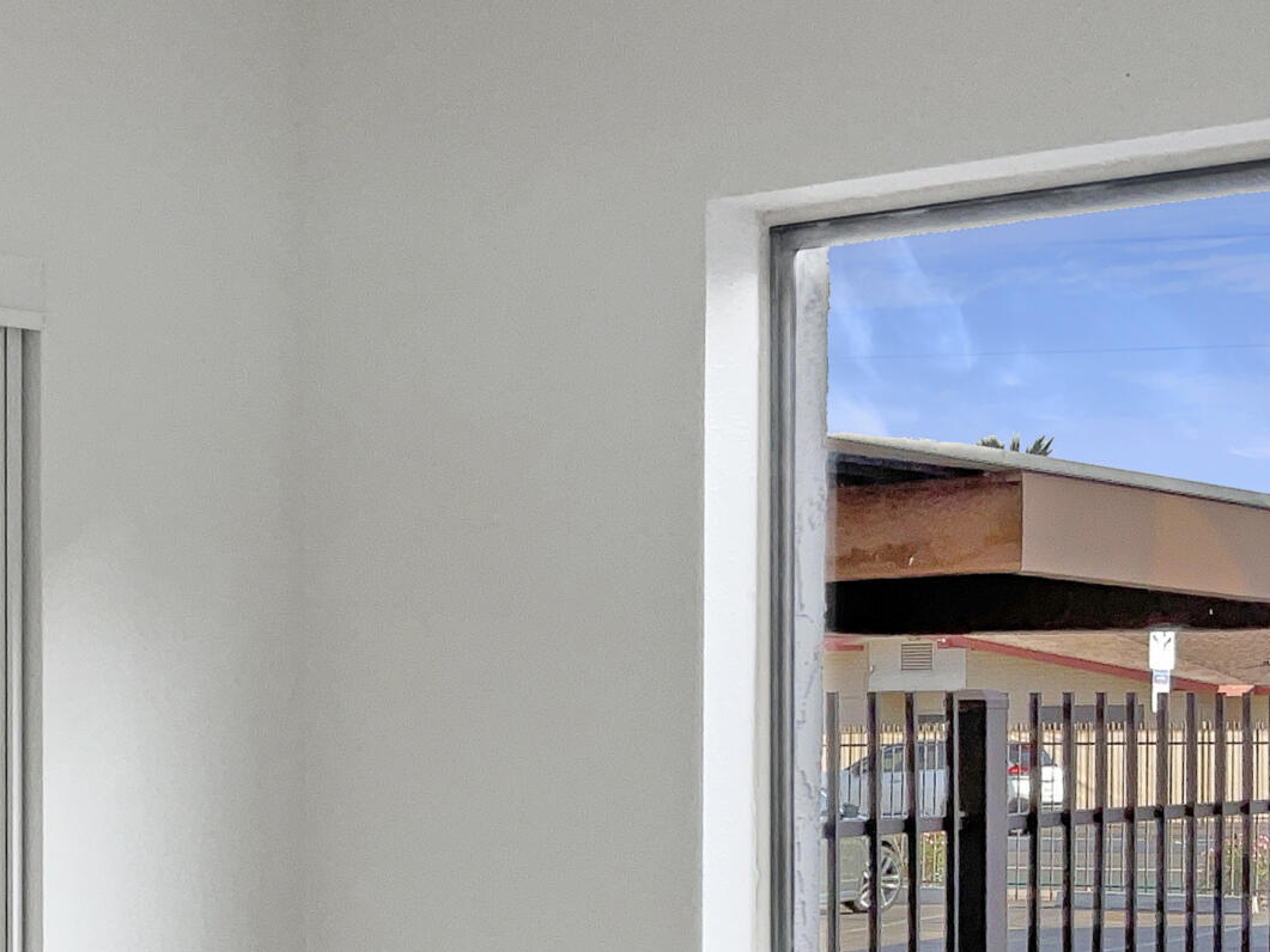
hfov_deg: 23.1
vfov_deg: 16.7
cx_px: 73
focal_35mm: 82
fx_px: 3009
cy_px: 1336
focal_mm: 3
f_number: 1.8
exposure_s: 1/183
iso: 16
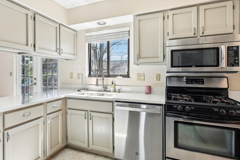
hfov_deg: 83.5
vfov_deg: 61.8
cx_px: 104
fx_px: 133
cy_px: 74
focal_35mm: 20
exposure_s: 1/90
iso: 400
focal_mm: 14
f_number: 5.6
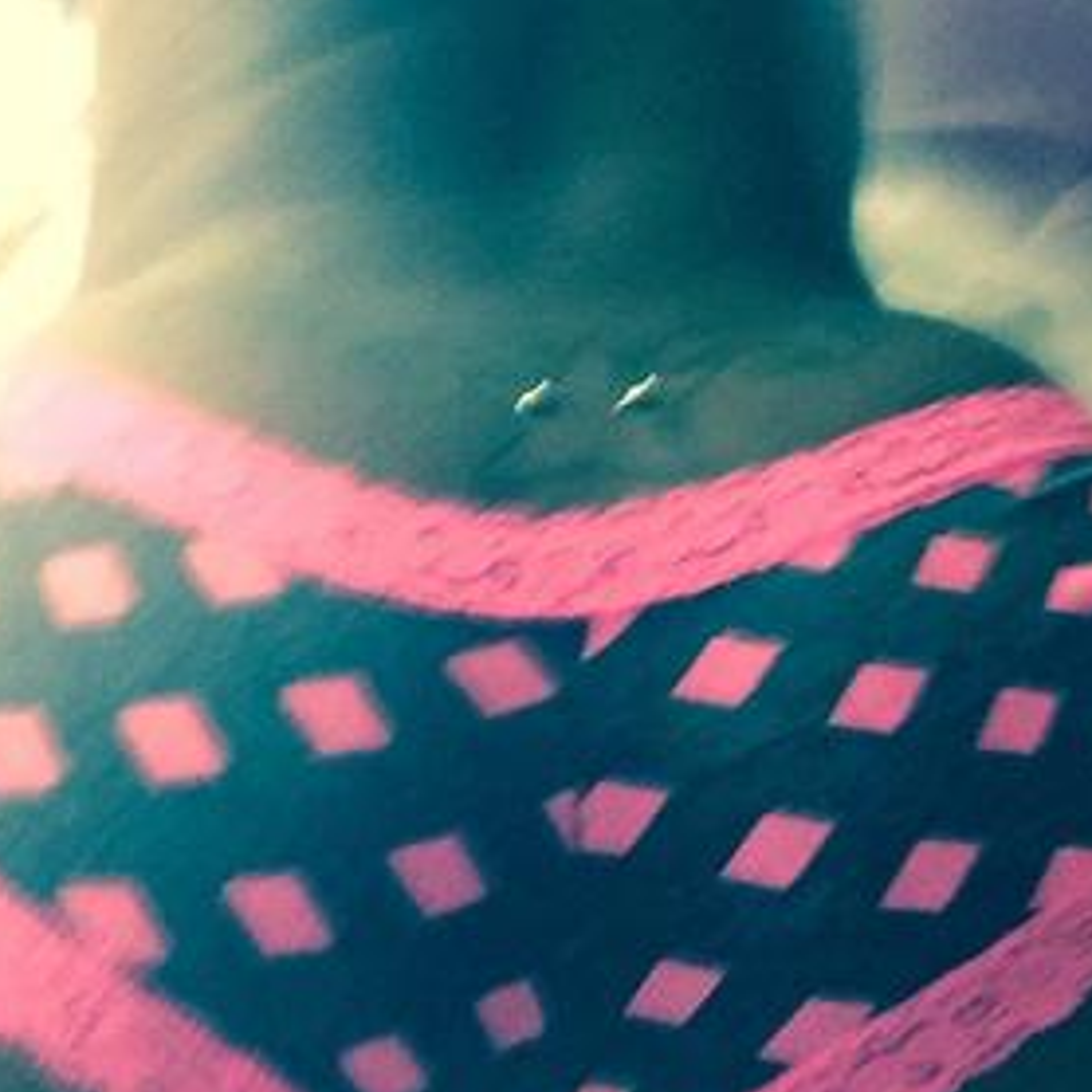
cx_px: 601
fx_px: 1642
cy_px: 788
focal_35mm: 46
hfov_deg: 36.8
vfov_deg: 36.1
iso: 500
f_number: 2.2
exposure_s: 1/15
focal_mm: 2.65
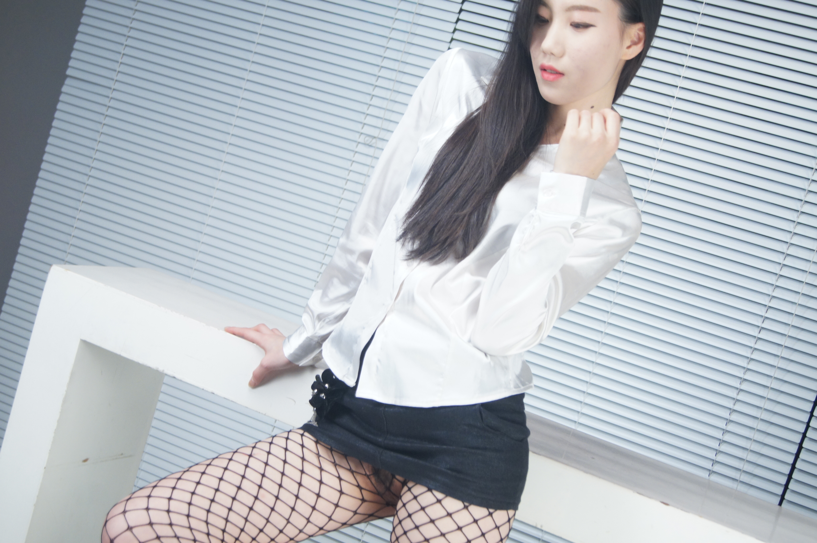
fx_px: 1360
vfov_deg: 22.6
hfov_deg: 33.4
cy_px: 272
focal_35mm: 60
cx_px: 408
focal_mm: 40
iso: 800
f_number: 5
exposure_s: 1/160
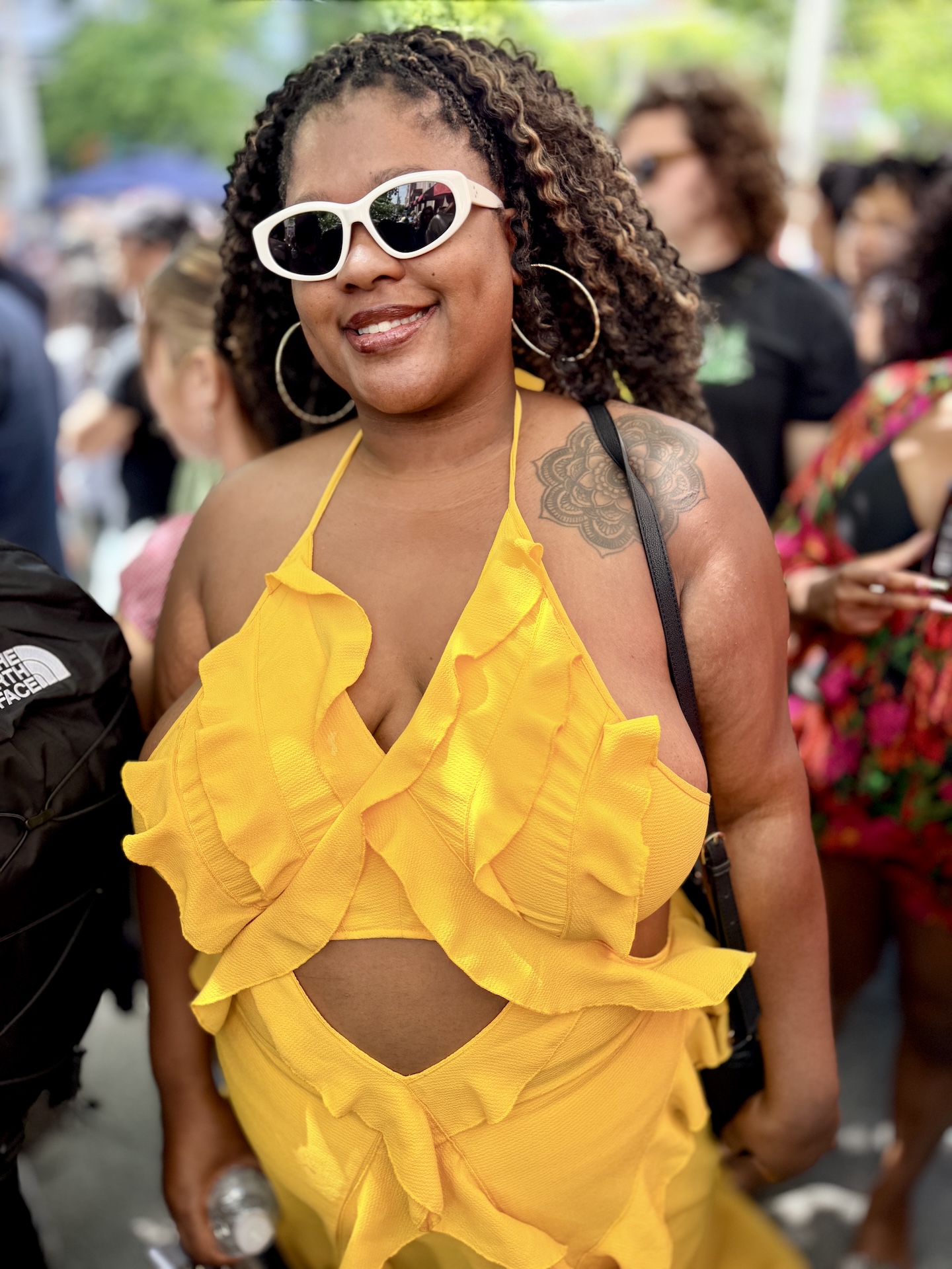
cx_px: 476
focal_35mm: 24
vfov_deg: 71.6
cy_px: 634
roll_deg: +0.8
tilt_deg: -19.9
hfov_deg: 56.8
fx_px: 880
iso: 80
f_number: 1.78
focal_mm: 6.76
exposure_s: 1/218
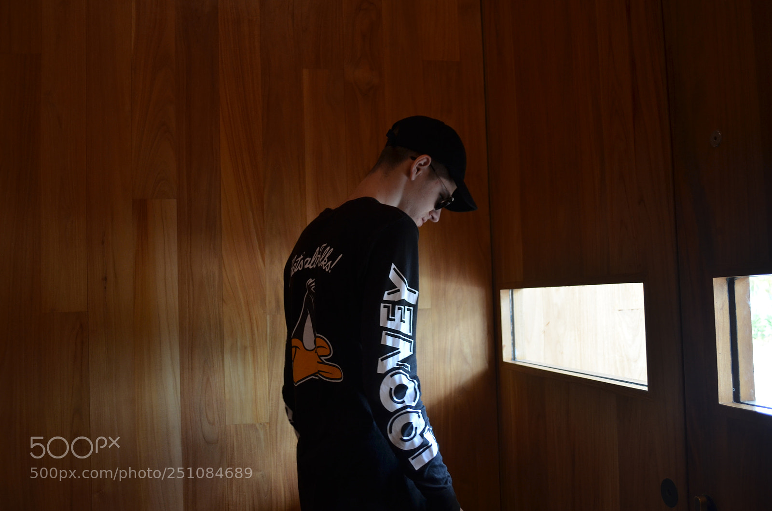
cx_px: 386
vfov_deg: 39.8
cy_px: 256
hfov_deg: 57.3
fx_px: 706
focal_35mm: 33
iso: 200
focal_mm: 22
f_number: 4
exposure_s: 1/30
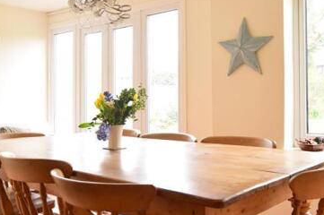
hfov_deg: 47.5
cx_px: 162
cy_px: 89
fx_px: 368
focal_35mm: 41
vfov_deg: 32.6
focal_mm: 15
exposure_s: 1/25
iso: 400
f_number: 5.6
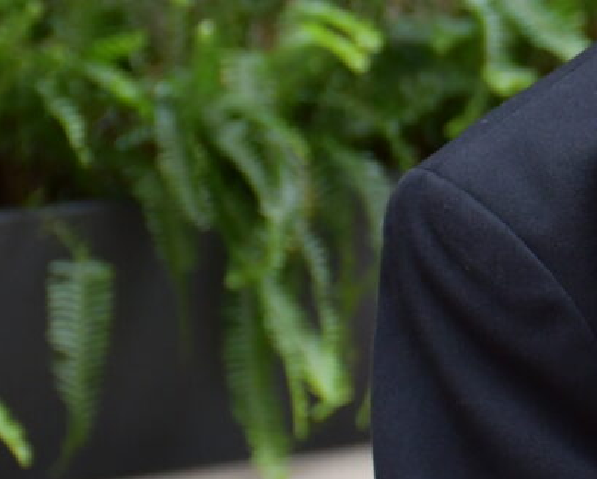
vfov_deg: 4.7
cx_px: 1125
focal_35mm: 332
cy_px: -24
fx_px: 5869
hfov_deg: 5.7
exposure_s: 1/160
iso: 800
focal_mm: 50
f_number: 4.8
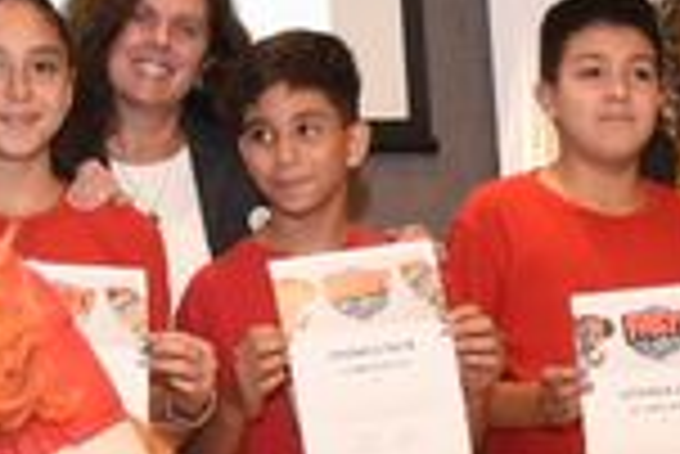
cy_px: 656
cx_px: 356
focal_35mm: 143
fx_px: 2704
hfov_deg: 14.3
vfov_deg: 9.4
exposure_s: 1/100
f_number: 4
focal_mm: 24
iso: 2000
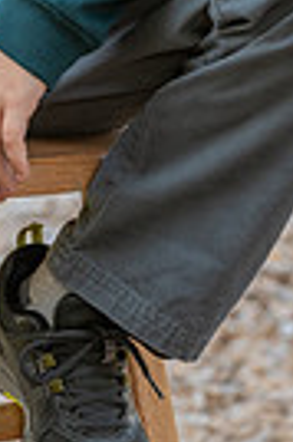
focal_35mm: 621
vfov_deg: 3.3
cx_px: -31
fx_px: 7600
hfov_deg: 2.2
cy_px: -237
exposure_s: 1/80
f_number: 6.3
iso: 100
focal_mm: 185
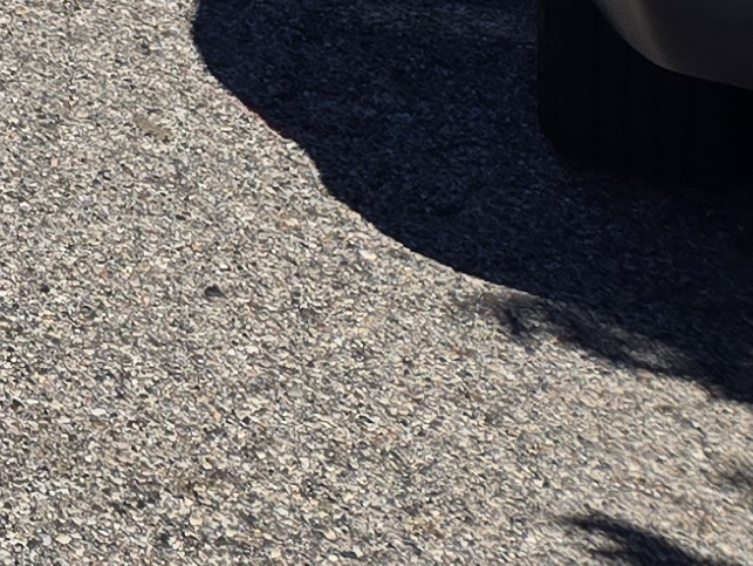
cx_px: -1456
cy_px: -928
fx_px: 3112
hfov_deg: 10.3
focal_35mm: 143
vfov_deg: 9.0
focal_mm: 5.4
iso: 25
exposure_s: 1/2551
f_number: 1.8
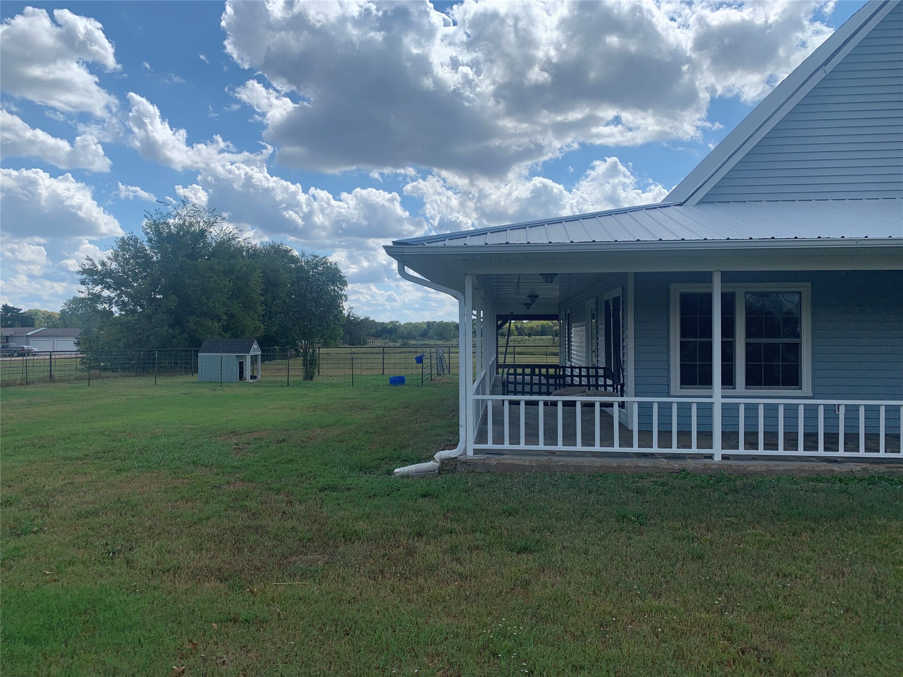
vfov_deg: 53.1
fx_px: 678
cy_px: 338
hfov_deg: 67.3
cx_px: 452
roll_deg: +0.4
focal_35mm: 26
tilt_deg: +1.8
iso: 25
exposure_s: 1/3401
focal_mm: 4.25
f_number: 1.8
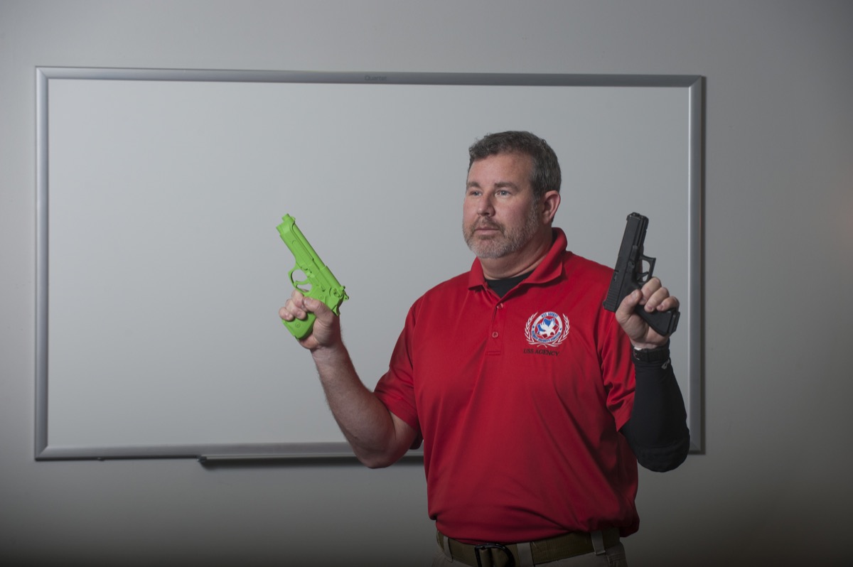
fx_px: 3078
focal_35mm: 130
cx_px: 426
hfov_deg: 15.8
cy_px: 284
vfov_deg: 10.5
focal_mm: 130
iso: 320
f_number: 5.6
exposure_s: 1/250
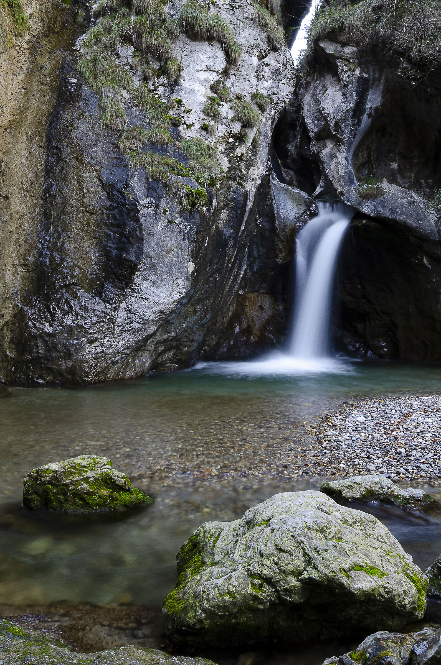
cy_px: 332
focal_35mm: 21
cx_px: 220
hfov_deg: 59.3
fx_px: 388
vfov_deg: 81.3
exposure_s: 1.6
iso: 100
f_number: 13
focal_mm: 14
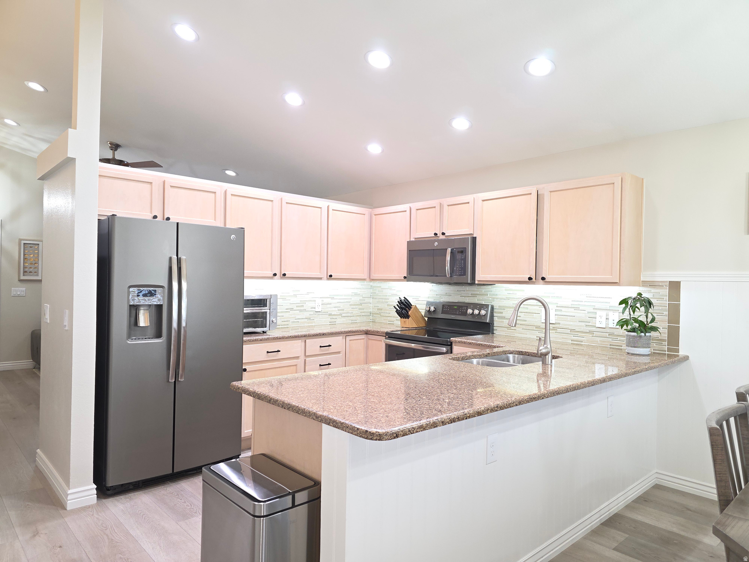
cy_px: 281
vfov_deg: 58.9
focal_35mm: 23
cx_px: 374
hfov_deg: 73.9
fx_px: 498
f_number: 1.7
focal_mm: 6.3
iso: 100
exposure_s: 1/24
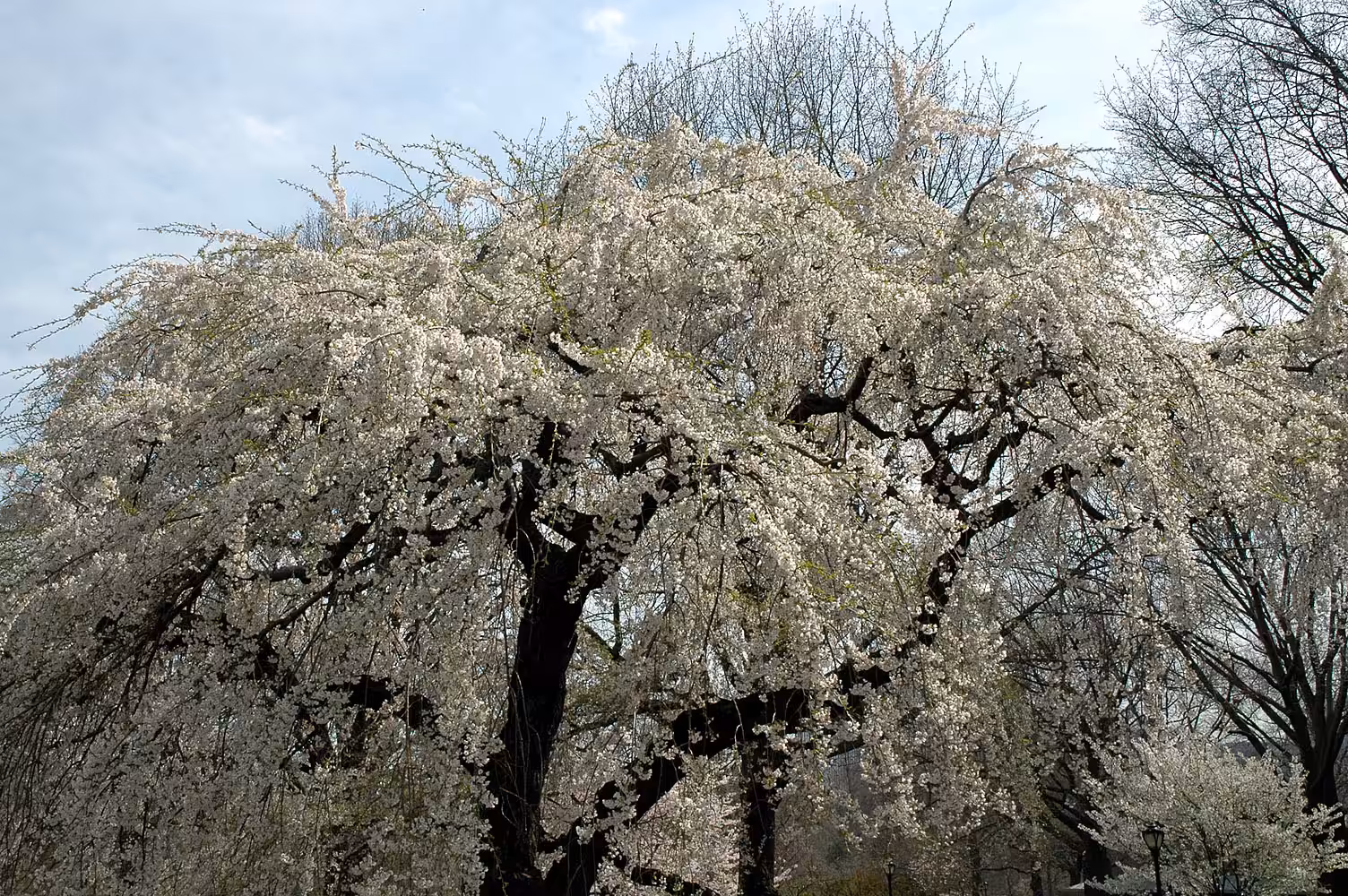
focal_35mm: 38
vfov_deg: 35.4
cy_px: 448
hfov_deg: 51.3
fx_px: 1403
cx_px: 674
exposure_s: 1/160
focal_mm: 25
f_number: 14
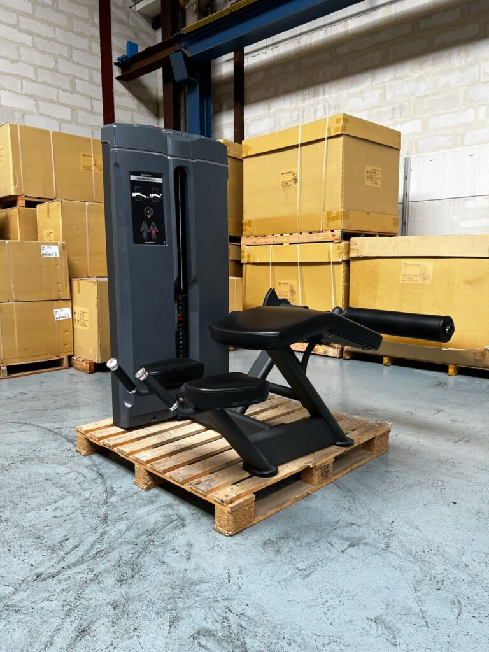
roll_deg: -0.4
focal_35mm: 26
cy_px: 326
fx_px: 490
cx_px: 244
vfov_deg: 67.3
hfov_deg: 53.1
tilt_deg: -6.3
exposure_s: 1/100
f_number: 1.5
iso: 50
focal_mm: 5.7
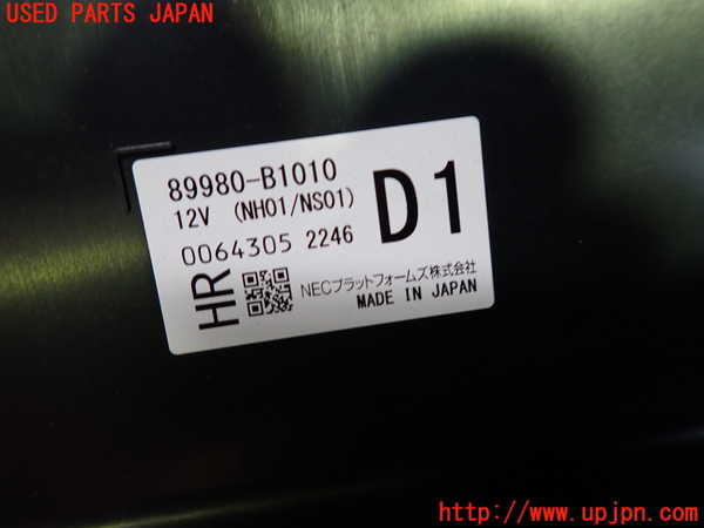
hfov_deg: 69.4
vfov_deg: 54.9
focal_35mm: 25
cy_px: 264
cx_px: 352
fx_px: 508
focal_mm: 4.5
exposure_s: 1/50
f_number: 2
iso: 200
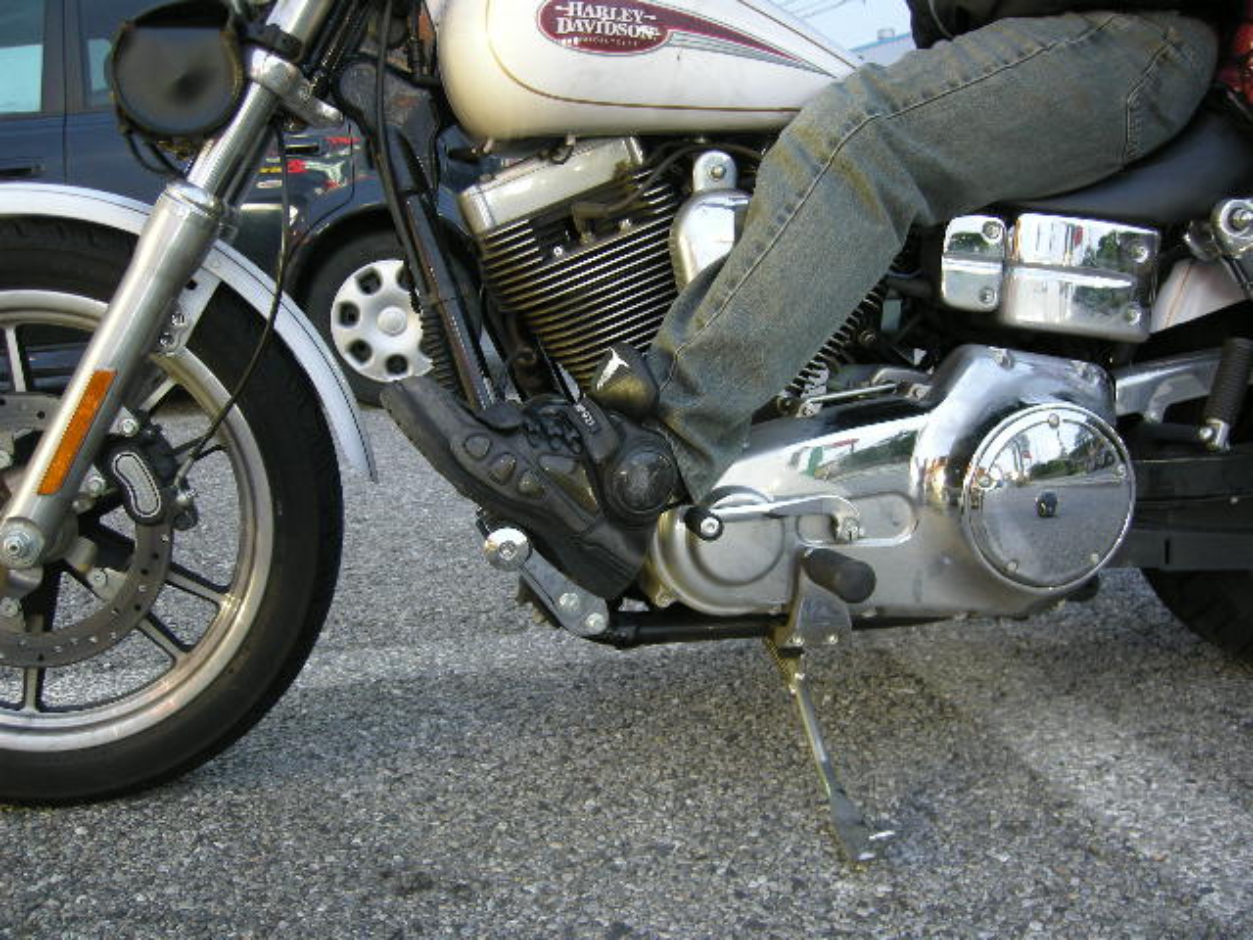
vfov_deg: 39.7
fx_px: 1303
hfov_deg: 51.4
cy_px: 470
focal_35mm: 36
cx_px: 626
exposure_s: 1
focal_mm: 7.5
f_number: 2.7
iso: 100
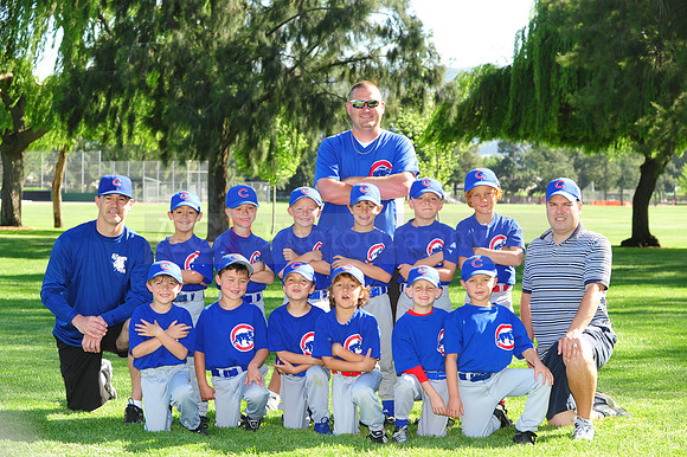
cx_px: 344
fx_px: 1640
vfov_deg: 15.9
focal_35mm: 86
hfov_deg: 23.7
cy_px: 228
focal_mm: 86
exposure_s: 1/160
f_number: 7.1
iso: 200
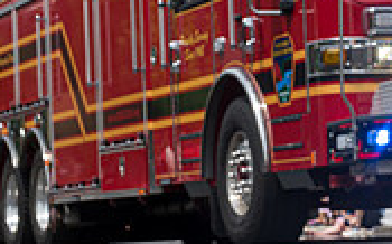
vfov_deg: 6.7
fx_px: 2092
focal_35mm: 196
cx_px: 461
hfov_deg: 10.5
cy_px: 4
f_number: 10
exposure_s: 1/250
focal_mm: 58
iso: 100
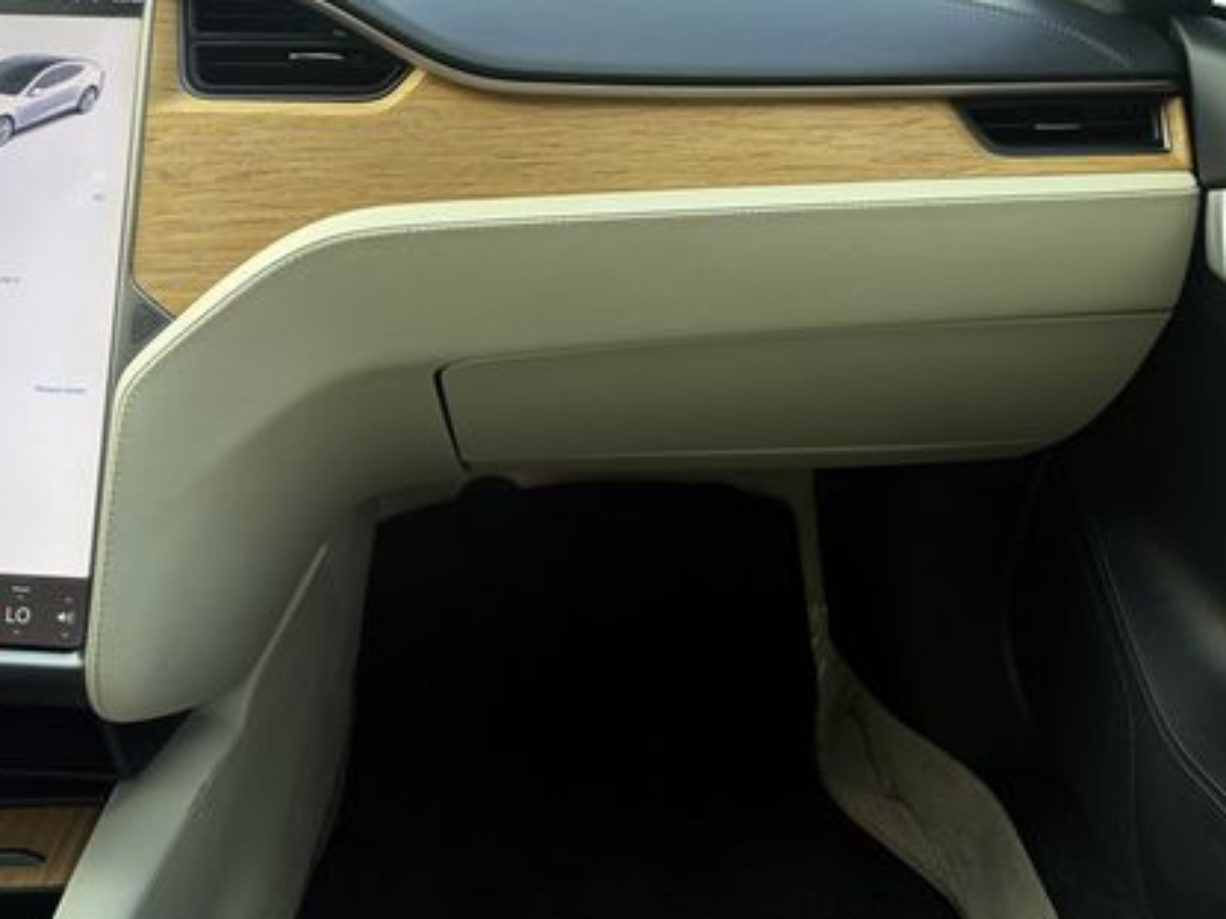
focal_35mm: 40
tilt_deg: -16.9
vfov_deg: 35.2
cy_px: 233
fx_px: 1417
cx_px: 616
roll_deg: +1.2
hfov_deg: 46.8
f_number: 1.6
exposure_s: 1/202
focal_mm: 5.96
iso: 64
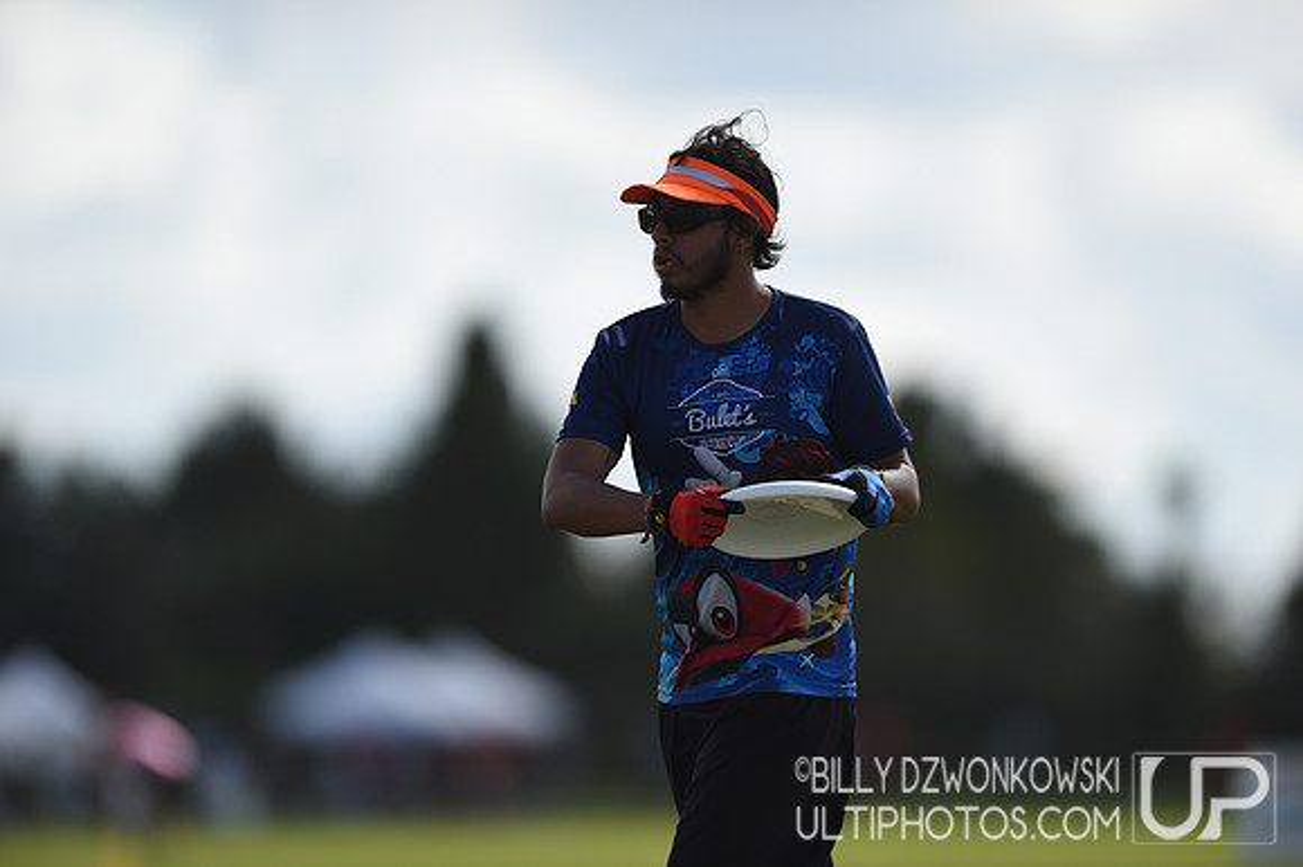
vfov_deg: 3.4
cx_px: 652
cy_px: 434
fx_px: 14469
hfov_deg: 5.2
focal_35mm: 400
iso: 100
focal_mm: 400
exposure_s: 1/2000
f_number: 2.8
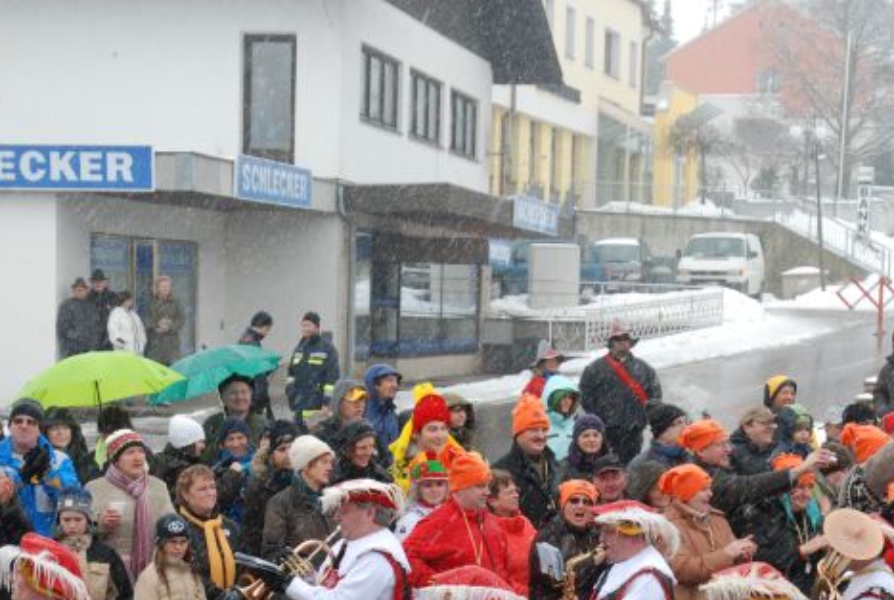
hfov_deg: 22.6
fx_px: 2235
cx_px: 463
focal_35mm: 90
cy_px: 482
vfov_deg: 15.2
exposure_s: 1/100
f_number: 8
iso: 250
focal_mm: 35
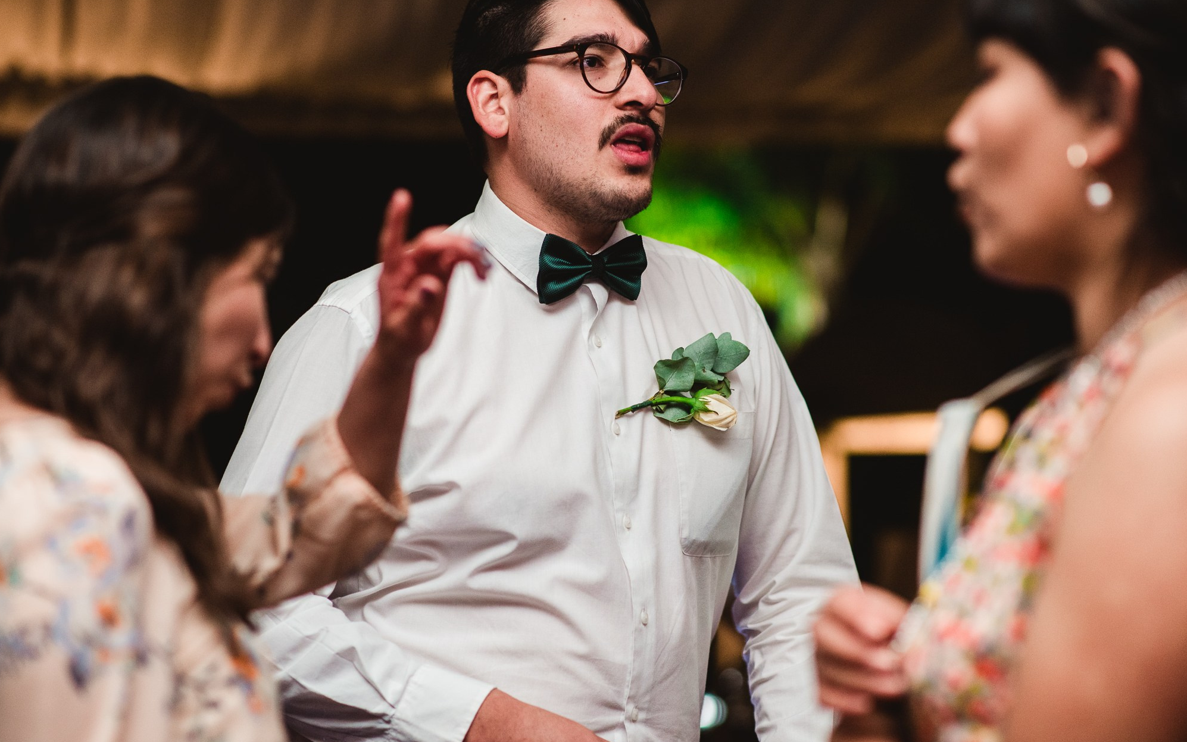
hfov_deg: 23.3
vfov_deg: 14.7
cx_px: 591
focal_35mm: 89
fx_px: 2879
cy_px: 344
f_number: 2.8
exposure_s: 1/160
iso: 1250
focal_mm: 85
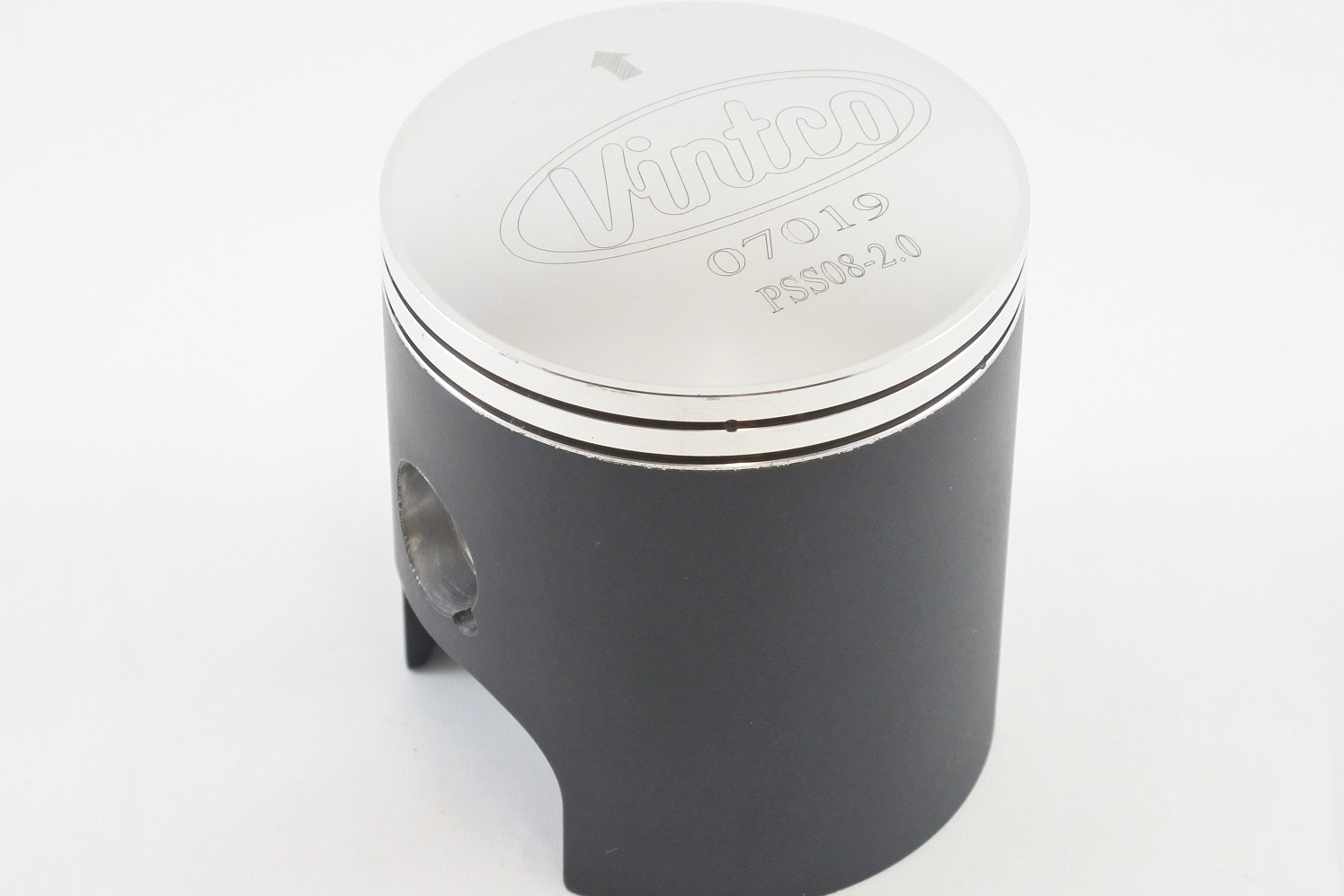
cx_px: 711
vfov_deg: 16.7
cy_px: 435
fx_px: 3061
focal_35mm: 82
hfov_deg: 24.8
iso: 720
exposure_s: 1/125
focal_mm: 22.7
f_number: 5
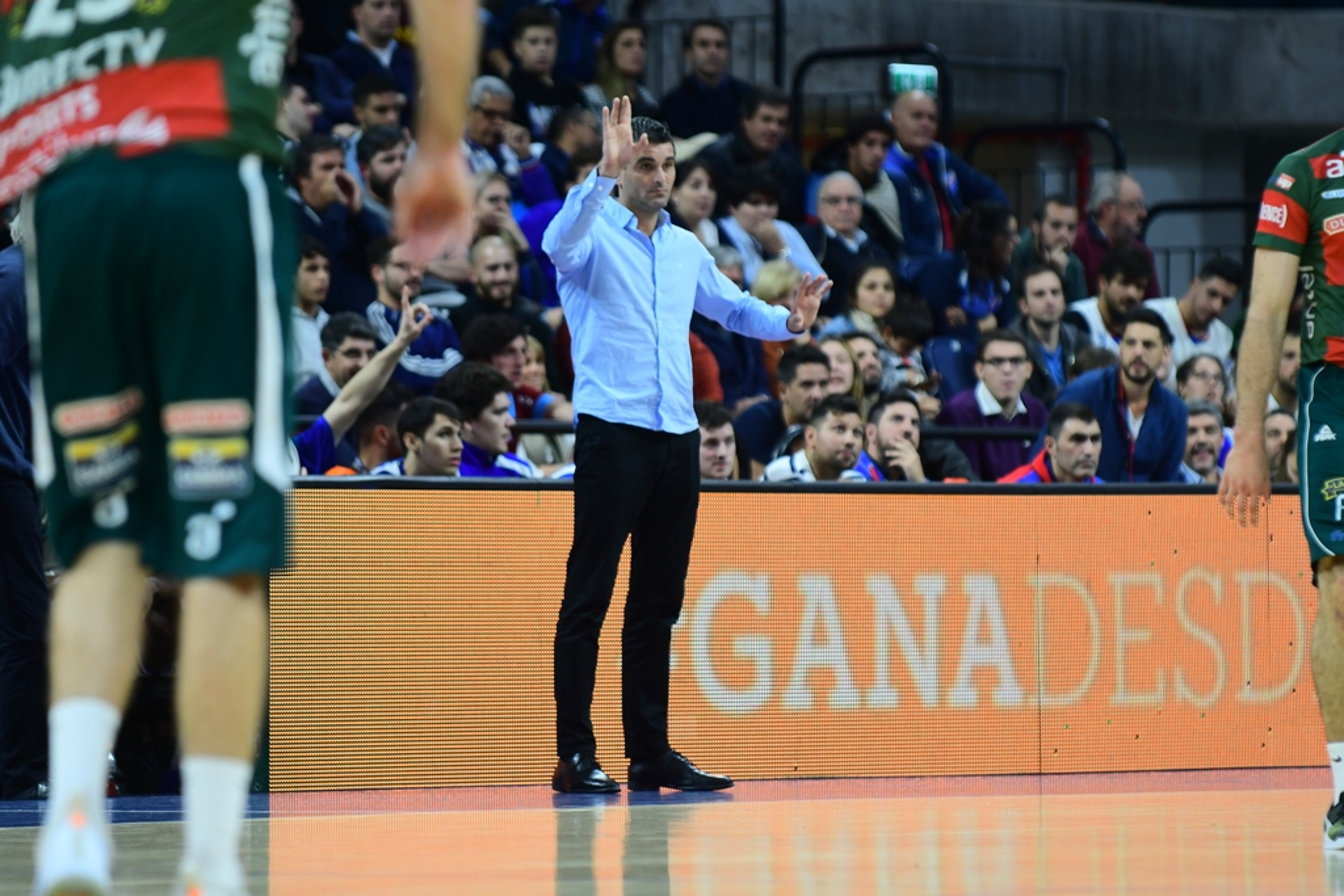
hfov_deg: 9.8
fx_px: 7841
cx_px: 672
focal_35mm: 210
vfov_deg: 6.5
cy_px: 448
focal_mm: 140
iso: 800
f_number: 3.5
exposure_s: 1/500
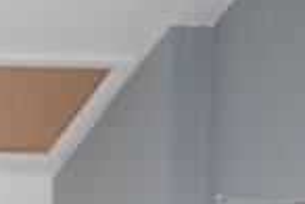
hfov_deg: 15.9
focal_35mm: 105
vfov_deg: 10.0
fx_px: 891
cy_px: 605
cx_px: -274
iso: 400
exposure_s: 1/160
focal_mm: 10
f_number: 4
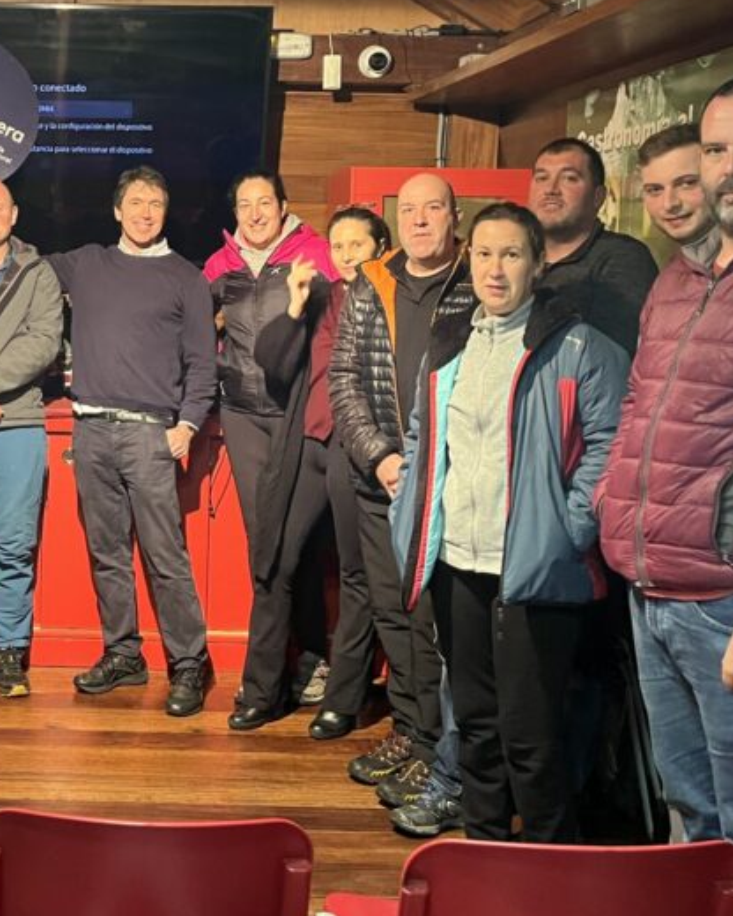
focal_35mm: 50
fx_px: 1356
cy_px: 338
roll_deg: -1.3
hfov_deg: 28.9
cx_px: 58
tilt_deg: -3.9
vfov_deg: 37.1
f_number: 1.6
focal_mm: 5.1
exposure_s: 1/33
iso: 500
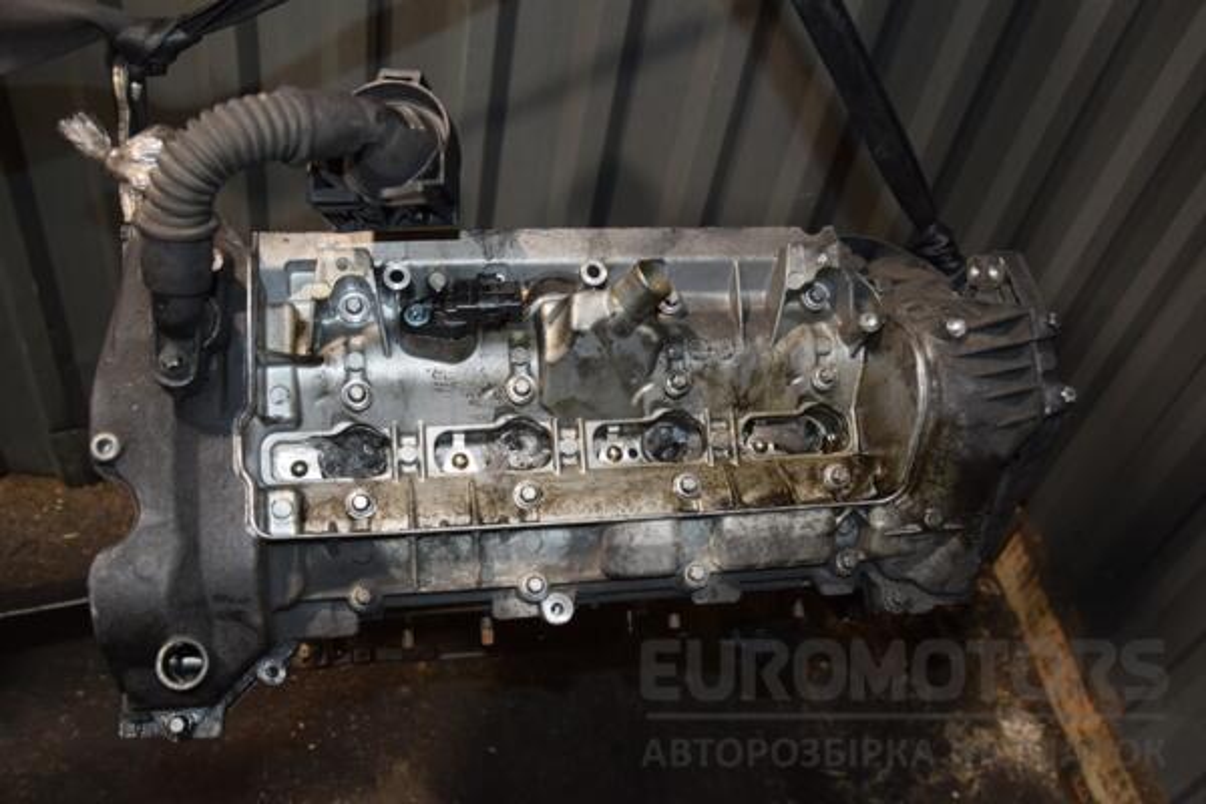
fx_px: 1105
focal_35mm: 33
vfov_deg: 40.0
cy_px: 402
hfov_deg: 57.2
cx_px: 603
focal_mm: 22
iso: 800
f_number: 5
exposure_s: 1/60
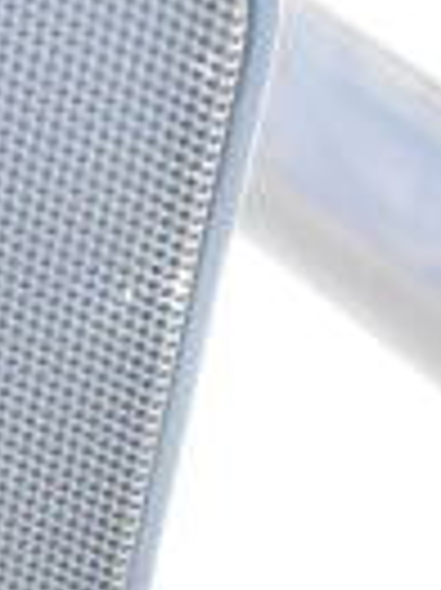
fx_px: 3777
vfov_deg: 8.9
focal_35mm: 222
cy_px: 306
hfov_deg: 6.2
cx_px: -842
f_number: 3.8
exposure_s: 1/30
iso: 3600
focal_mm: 22
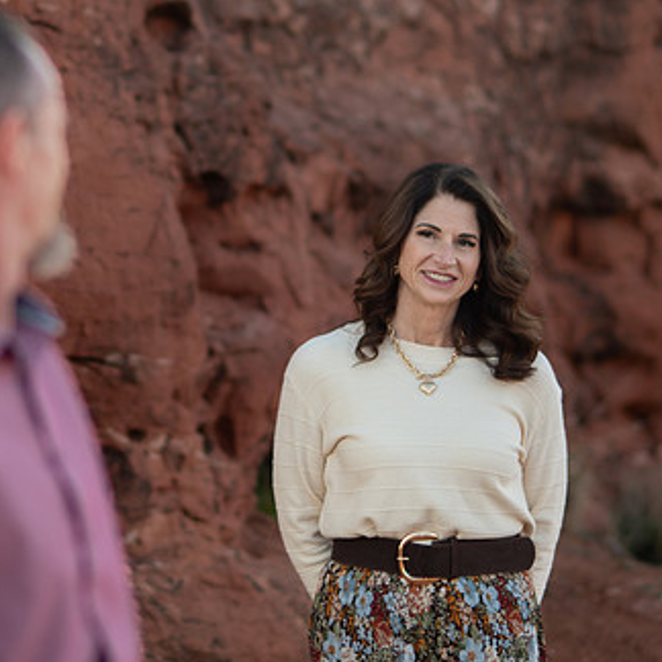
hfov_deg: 7.1
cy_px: 245
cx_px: 140
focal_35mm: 245
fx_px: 5301
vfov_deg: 7.1
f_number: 2
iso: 200
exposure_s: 1/640
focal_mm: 105
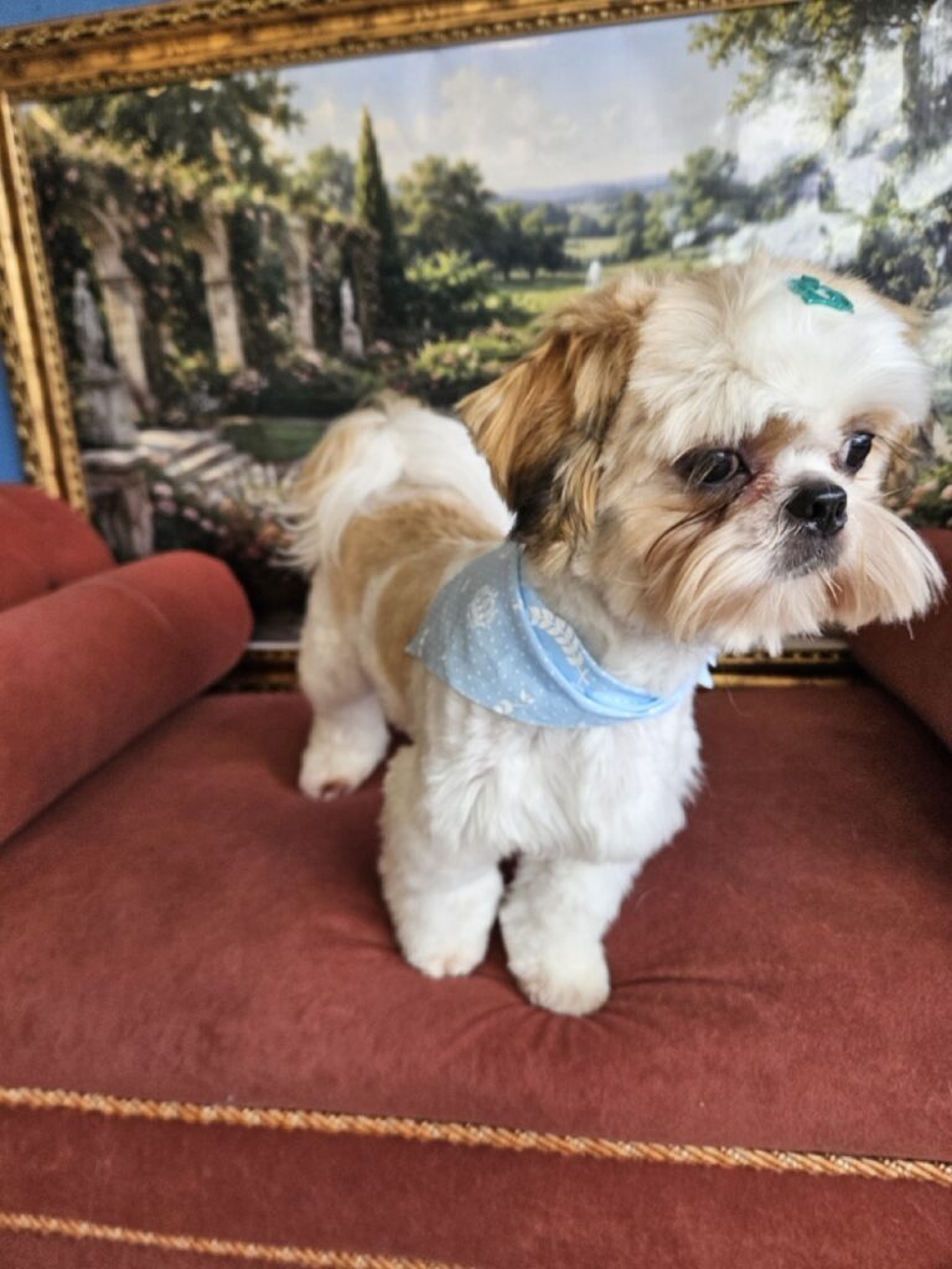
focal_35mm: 23
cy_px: 634
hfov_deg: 58.9
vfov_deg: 73.9
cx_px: 476
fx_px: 843
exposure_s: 1/149
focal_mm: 5.4
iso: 50
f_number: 1.8
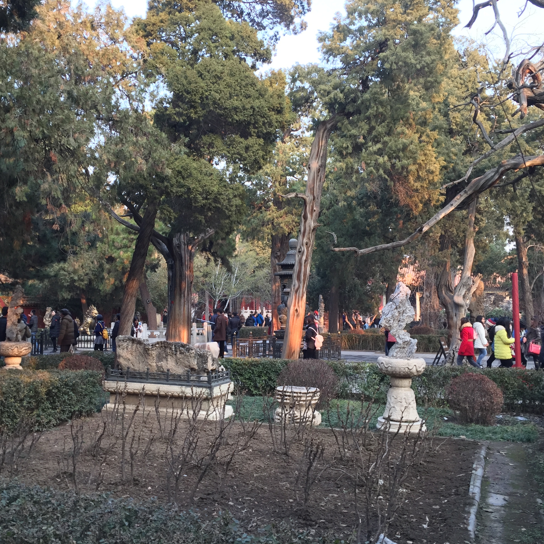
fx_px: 622
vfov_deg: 47.2
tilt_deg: +4.4
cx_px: 234
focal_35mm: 35
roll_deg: +0.1
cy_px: 270
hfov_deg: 47.1
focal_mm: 4.15
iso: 50
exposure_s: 1/100
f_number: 2.2
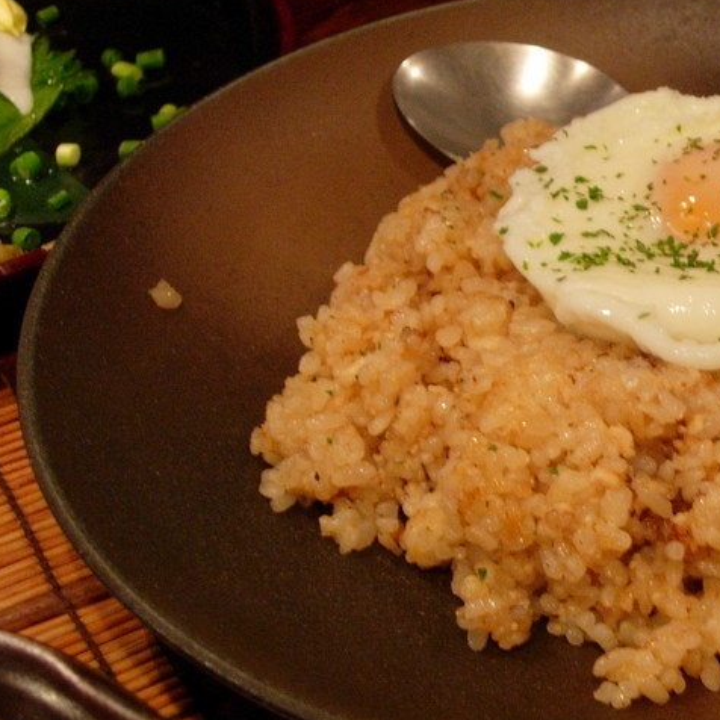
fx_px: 1836
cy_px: 419
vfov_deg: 22.2
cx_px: 764
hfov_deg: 21.2
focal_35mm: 78
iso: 200
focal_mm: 8.5
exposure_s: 1/13.4
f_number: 2.9
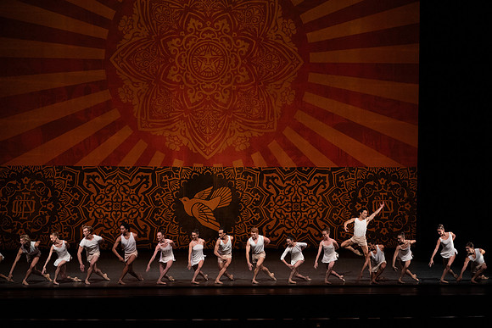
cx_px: 246
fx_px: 1367
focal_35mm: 100
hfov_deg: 20.4
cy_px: 164
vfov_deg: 13.7
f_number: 8
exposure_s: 1/400
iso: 6400
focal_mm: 100
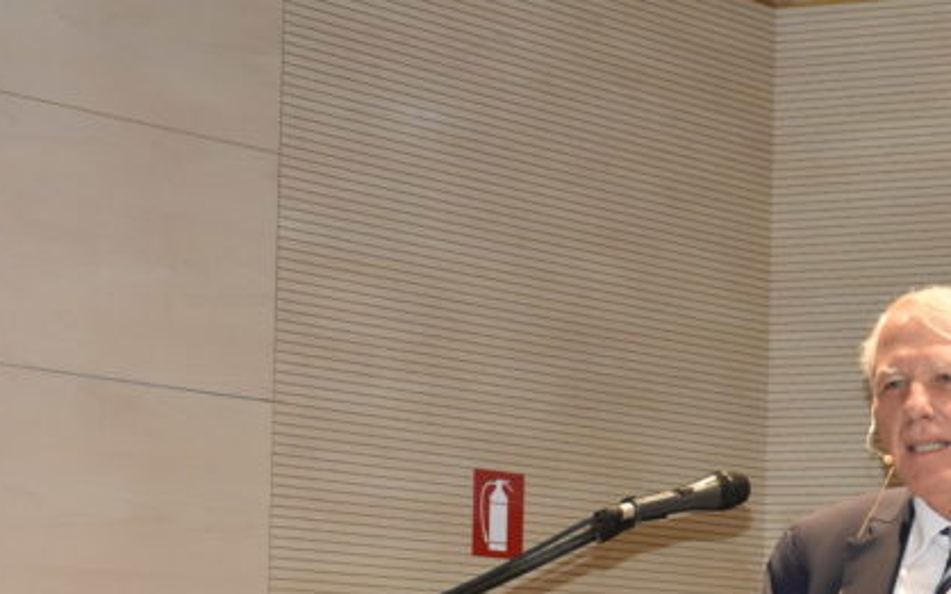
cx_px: 1060
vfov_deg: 8.7
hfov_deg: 13.6
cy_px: 633
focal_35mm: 150
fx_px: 3887
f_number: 5.6
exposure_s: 1/80
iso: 1600
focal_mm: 40
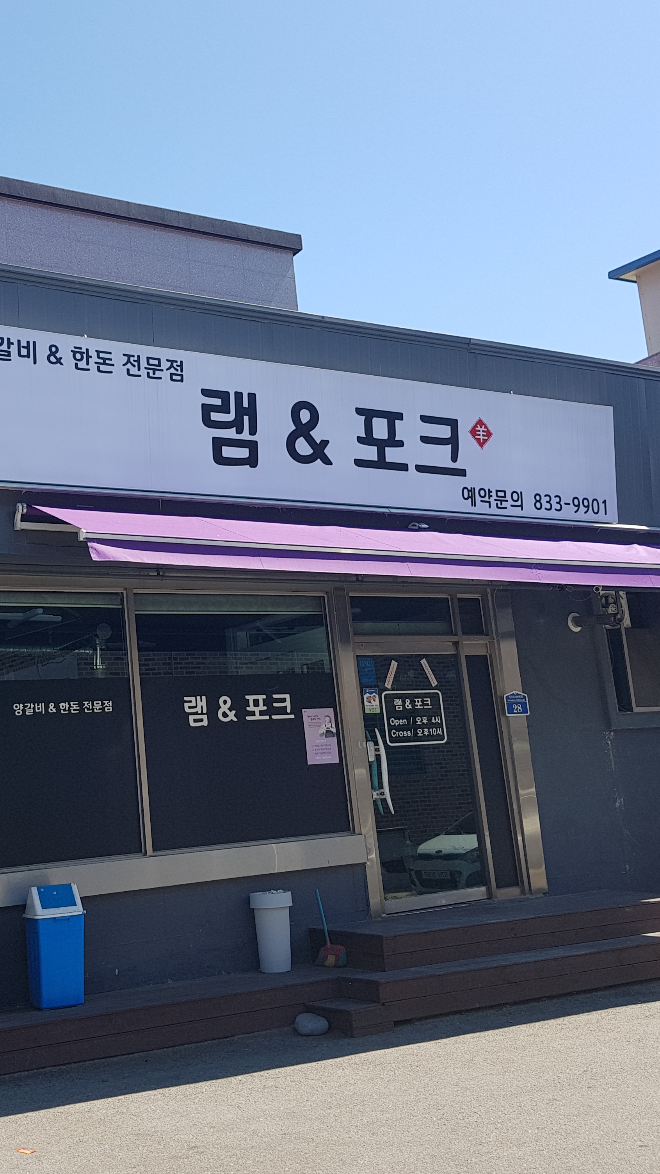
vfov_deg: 52.8
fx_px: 1182
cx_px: 216
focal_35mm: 38
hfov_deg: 30.9
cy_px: 584
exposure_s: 1/1368
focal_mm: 4.2
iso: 40
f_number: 1.7
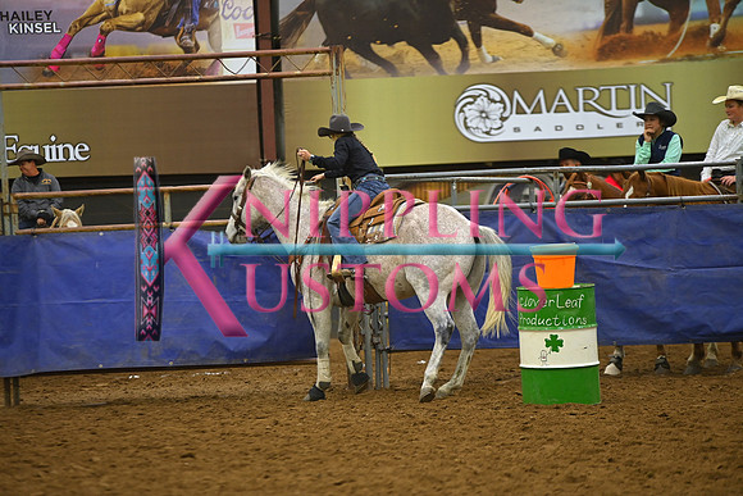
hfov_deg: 10.3
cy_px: 248
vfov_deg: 6.9
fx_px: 4129
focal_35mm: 200
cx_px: 372
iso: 2500
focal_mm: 200
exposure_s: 1/320
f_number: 2.8
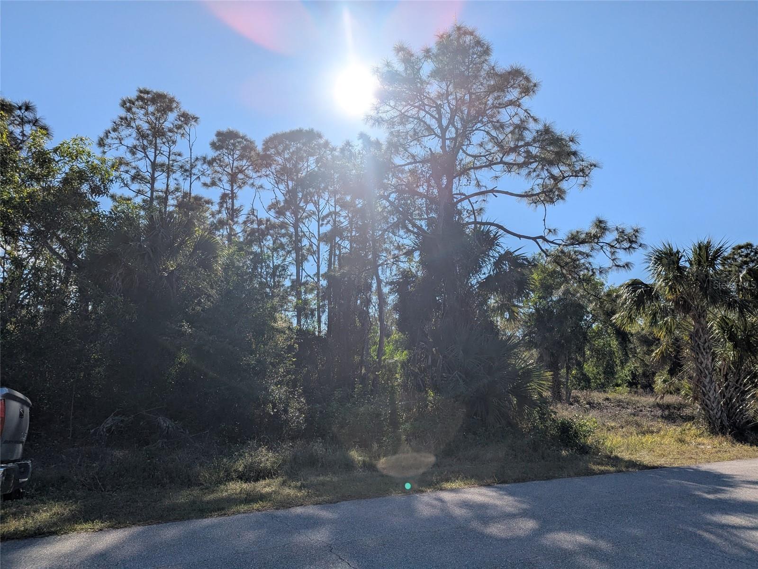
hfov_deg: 71.6
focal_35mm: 24
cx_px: 379
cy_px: 284
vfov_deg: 56.8
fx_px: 526
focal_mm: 6.81
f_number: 1.85
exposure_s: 1/6289
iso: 46
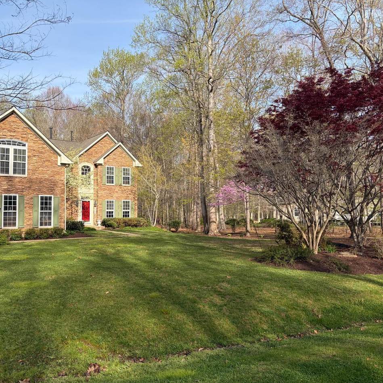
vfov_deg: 52.5
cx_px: 136
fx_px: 388
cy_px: 192
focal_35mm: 31
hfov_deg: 51.8
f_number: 1.6
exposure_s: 1/1751
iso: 50
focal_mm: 5.96
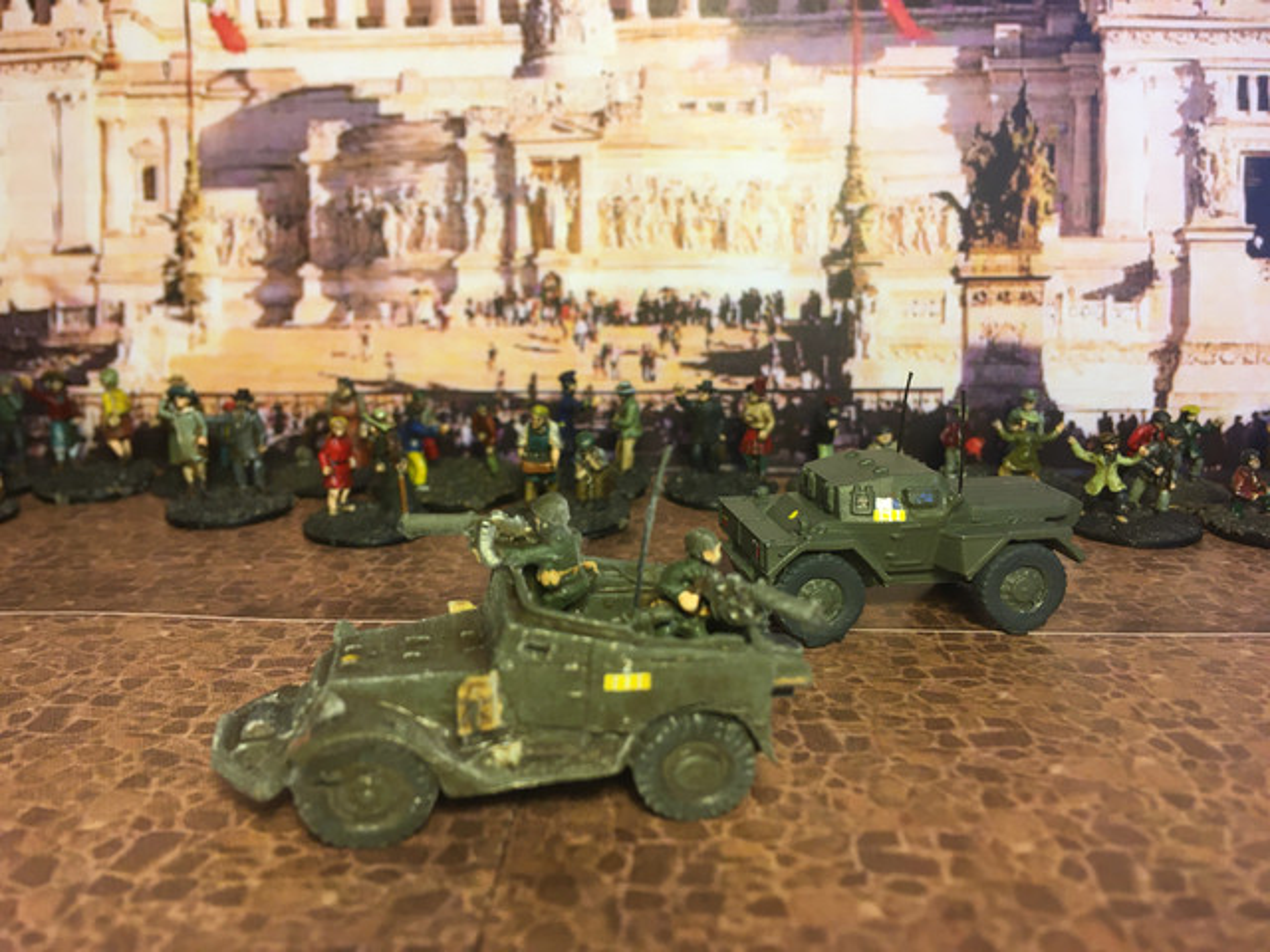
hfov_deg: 61.7
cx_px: 635
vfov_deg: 48.2
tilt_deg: -13.7
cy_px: 476
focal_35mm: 29
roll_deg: +0.7
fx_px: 1064
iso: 40
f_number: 2.2
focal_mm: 4.15
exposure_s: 1/33
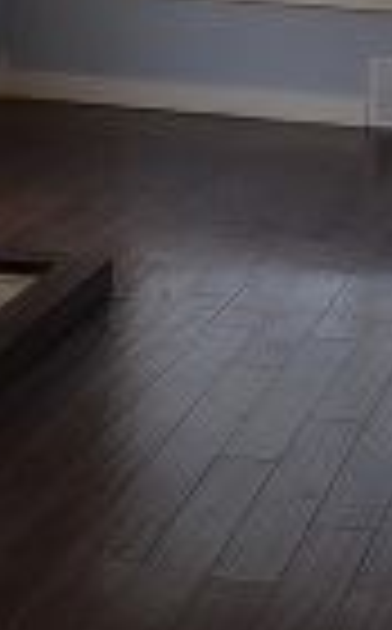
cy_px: -230
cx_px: 356
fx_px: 2163
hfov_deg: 10.3
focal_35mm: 126
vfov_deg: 15.6
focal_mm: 18
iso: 400
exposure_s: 1/100
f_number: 5
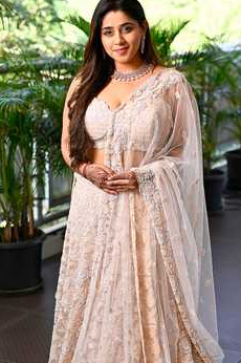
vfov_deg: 25.5
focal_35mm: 79
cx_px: 119
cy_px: 251
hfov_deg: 17.2
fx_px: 795
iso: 250
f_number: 2
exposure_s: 1/640
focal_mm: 35
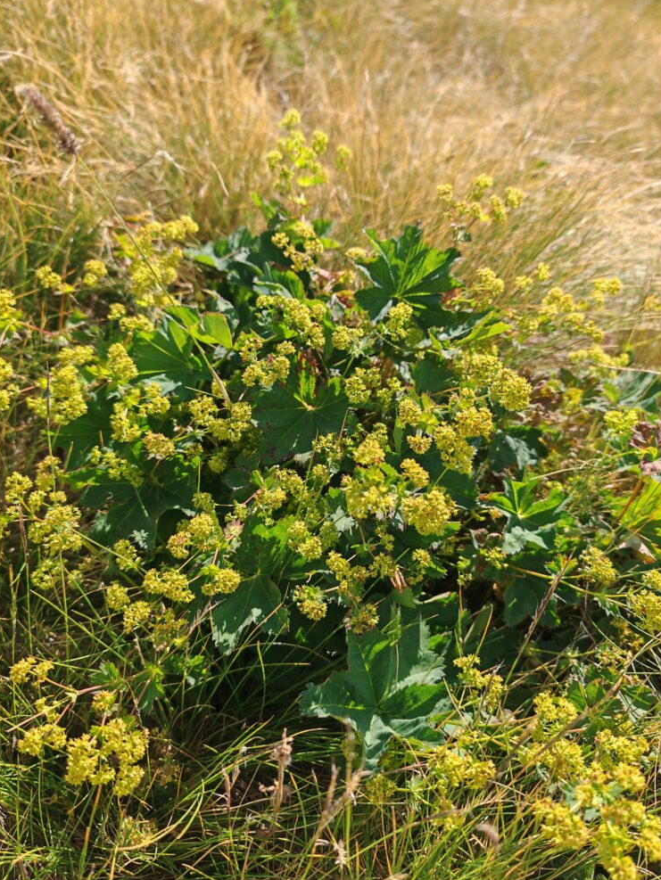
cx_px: 337
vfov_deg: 63.4
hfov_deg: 49.8
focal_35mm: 28
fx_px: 712
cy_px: 432
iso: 50
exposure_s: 1/1000
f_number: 1.6
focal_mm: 7.62
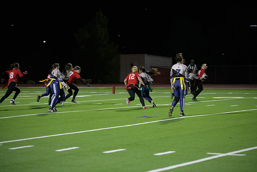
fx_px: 928
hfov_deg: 15.8
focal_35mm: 130
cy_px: 86
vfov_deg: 10.6
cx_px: 128
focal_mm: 130
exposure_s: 1/640
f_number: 2.8
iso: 2800
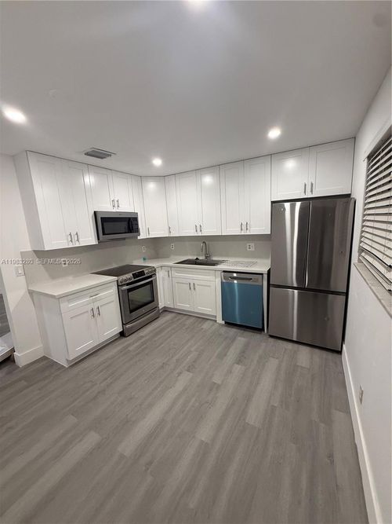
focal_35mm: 14
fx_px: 211
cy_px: 262
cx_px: 196
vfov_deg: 102.1
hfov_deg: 85.7
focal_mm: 2.22
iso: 320
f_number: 2.2
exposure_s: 1/120
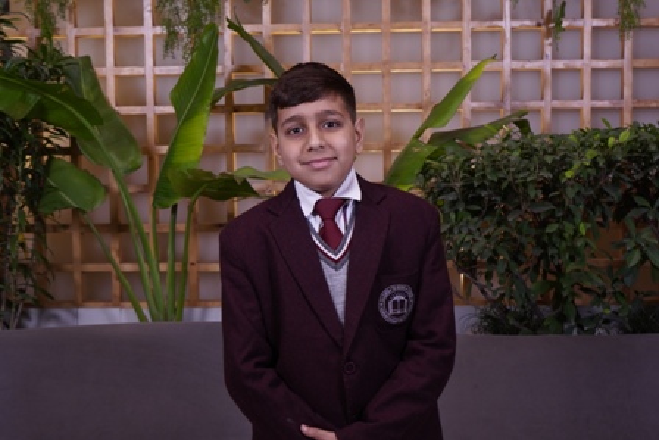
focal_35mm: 49
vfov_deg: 27.5
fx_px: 897
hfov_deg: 40.3
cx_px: 330
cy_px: 220
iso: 500
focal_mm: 33
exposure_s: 1/125
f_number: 5
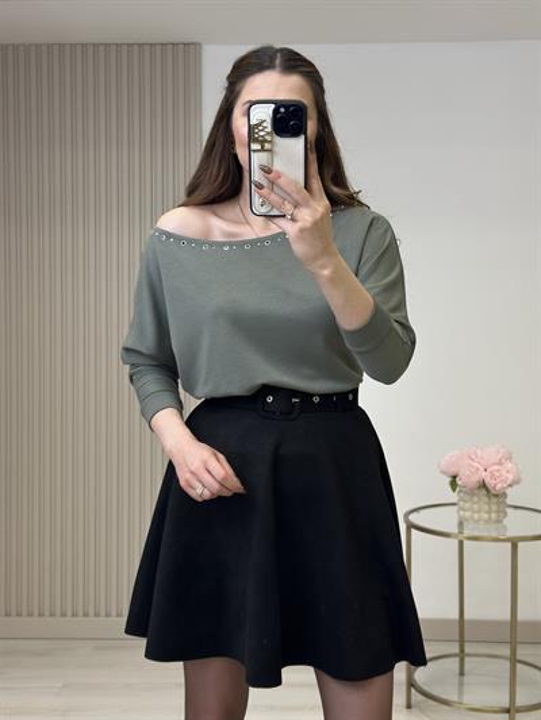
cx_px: 270
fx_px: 1000
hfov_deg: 30.3
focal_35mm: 48
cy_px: 360
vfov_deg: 39.6
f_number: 1.78
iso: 80
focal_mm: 6.86
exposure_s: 1/224
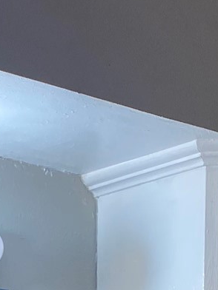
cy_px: 652
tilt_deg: -6.8
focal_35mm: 136
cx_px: 168
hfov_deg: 10.9
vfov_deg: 12.2
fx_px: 1142
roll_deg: +0.5
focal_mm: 4.25
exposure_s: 1/60
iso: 64
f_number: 1.8
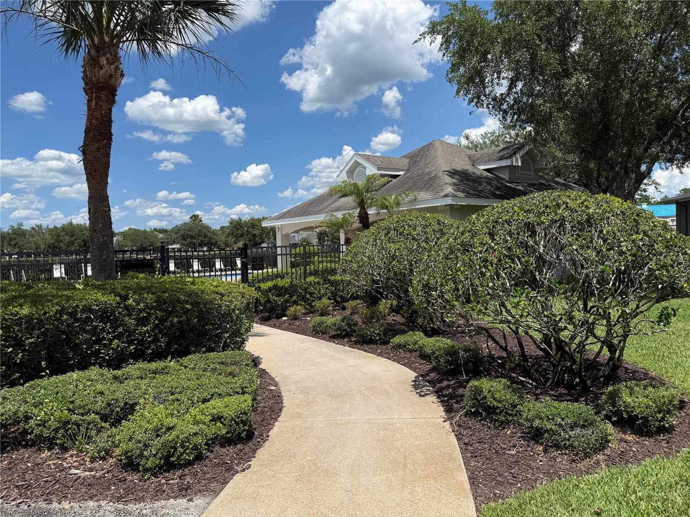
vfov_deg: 56.8
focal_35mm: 24
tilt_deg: -0.2
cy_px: 258
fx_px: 478
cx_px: 345
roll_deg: +2.2
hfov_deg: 71.6
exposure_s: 1/5319
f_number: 1.78
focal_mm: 6.76
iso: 80
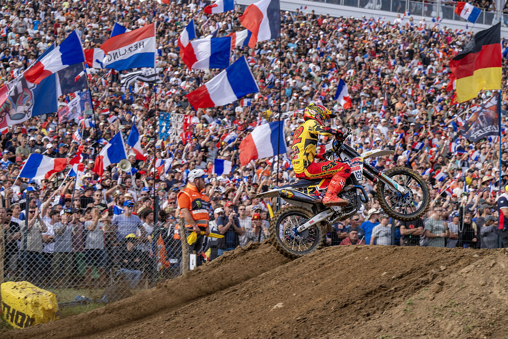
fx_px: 1397
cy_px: 170
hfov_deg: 20.6
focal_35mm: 99
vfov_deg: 13.8
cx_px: 254
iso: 250
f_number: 5.6
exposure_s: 1/1000
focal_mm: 99
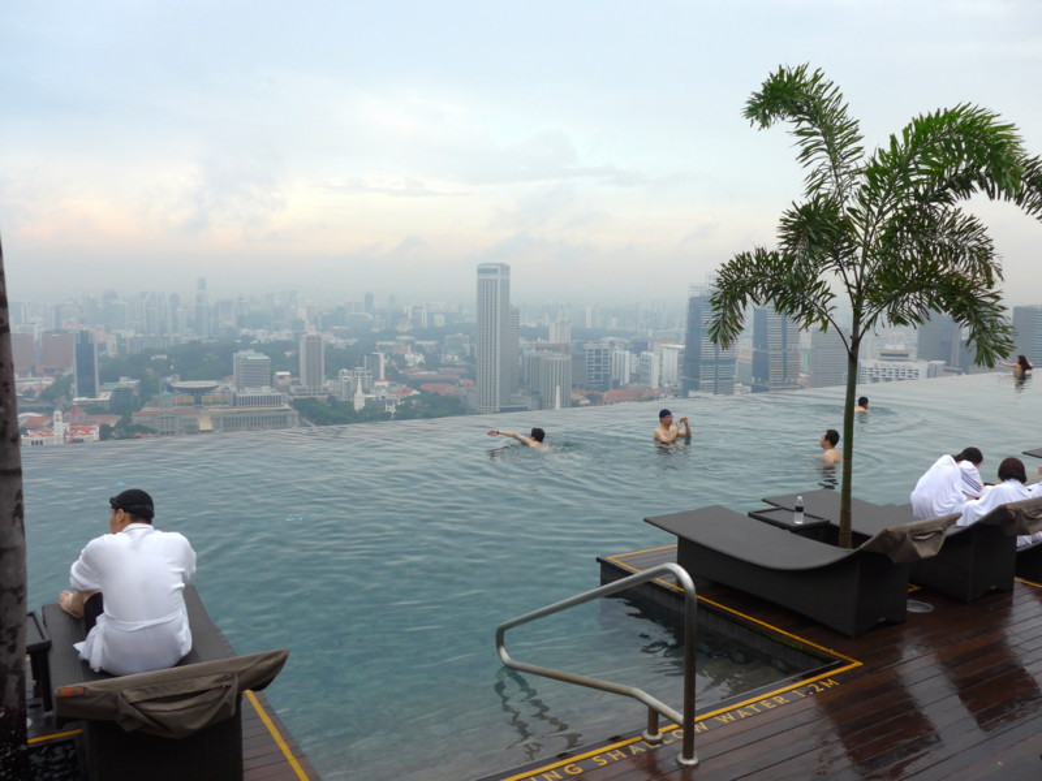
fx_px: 873
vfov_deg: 48.2
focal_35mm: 29
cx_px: 521
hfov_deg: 61.7
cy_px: 390
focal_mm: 6
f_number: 2.8
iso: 80
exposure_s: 1/250
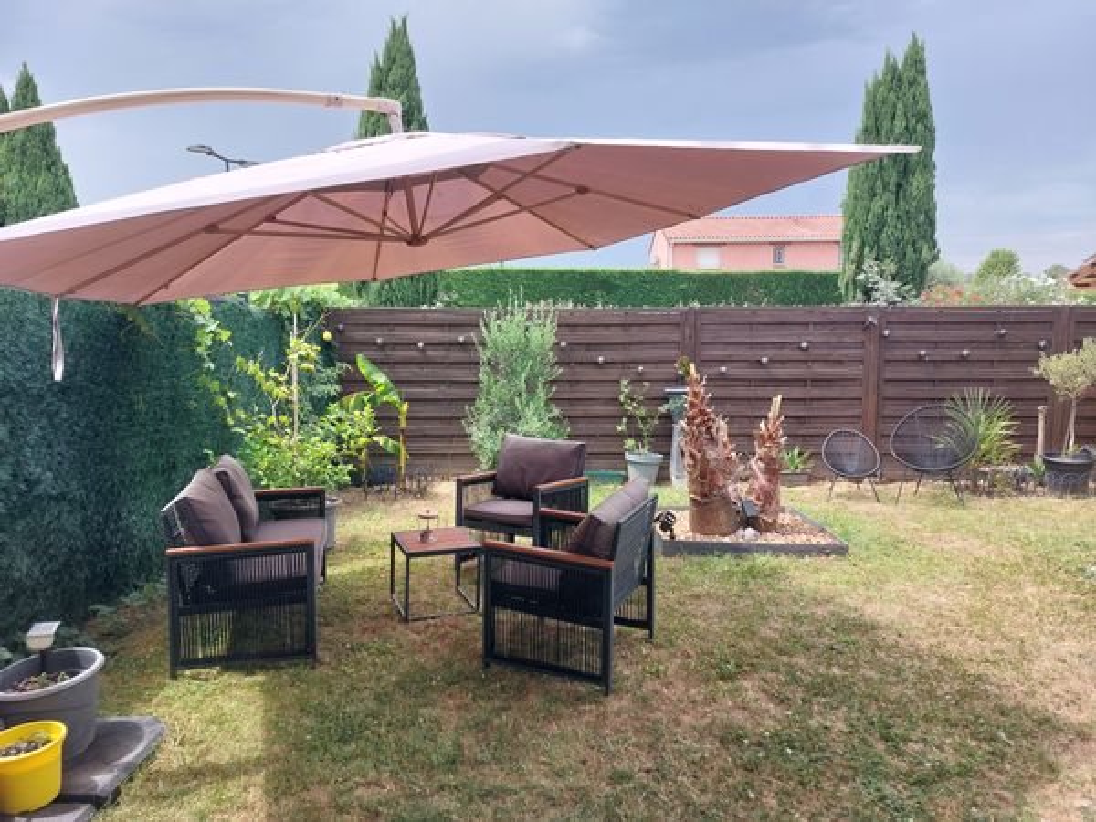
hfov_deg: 69.4
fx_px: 792
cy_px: 411
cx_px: 548
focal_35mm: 25
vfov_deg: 54.9
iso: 25
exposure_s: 1/263
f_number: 1.8
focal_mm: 5.23
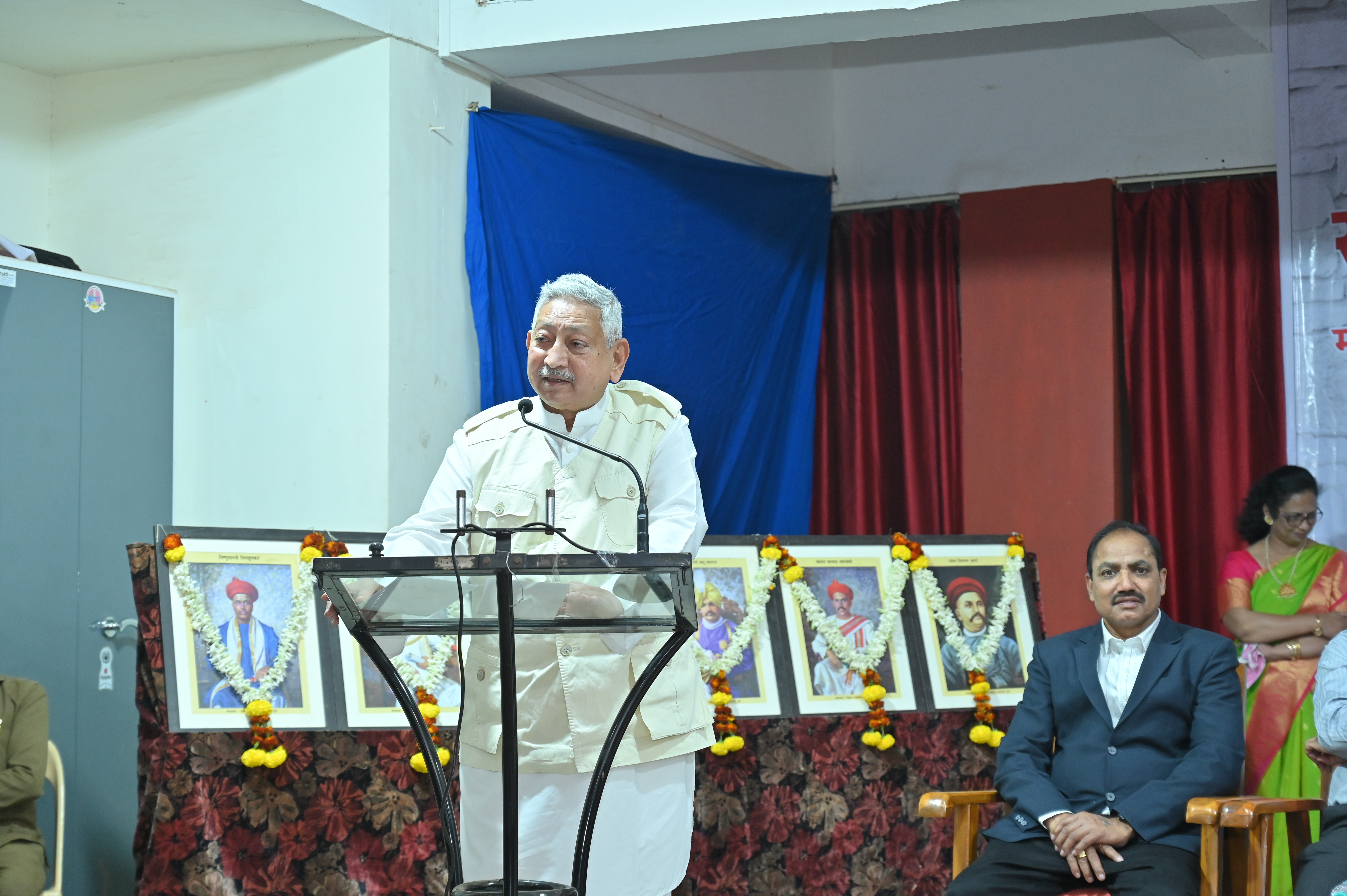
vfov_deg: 20.6
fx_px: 2468
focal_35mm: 66
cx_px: 674
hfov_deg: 30.5
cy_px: 448
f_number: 4.5
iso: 800
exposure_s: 1/125
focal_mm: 66
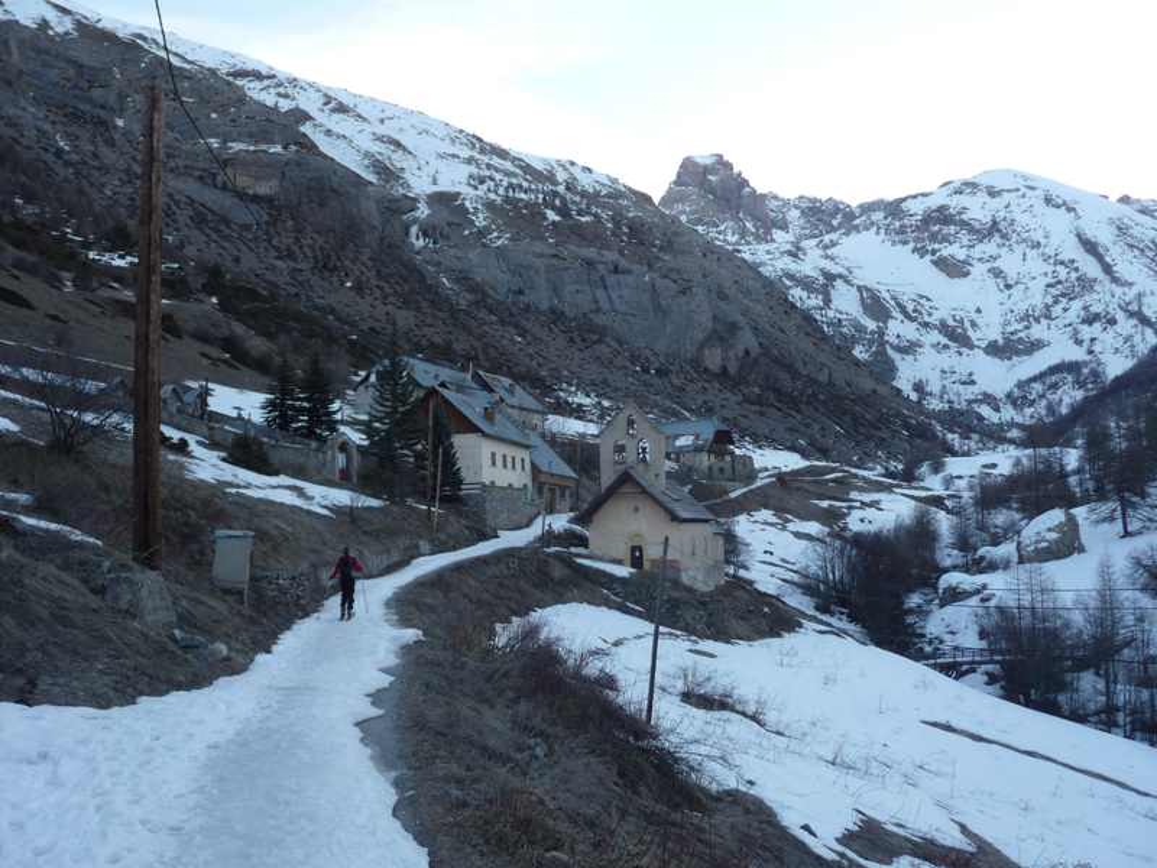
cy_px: 434
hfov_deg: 56.8
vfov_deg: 44.2
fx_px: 1070
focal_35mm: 32
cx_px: 578
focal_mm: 5.3
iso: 100
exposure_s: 1/100
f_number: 3.5
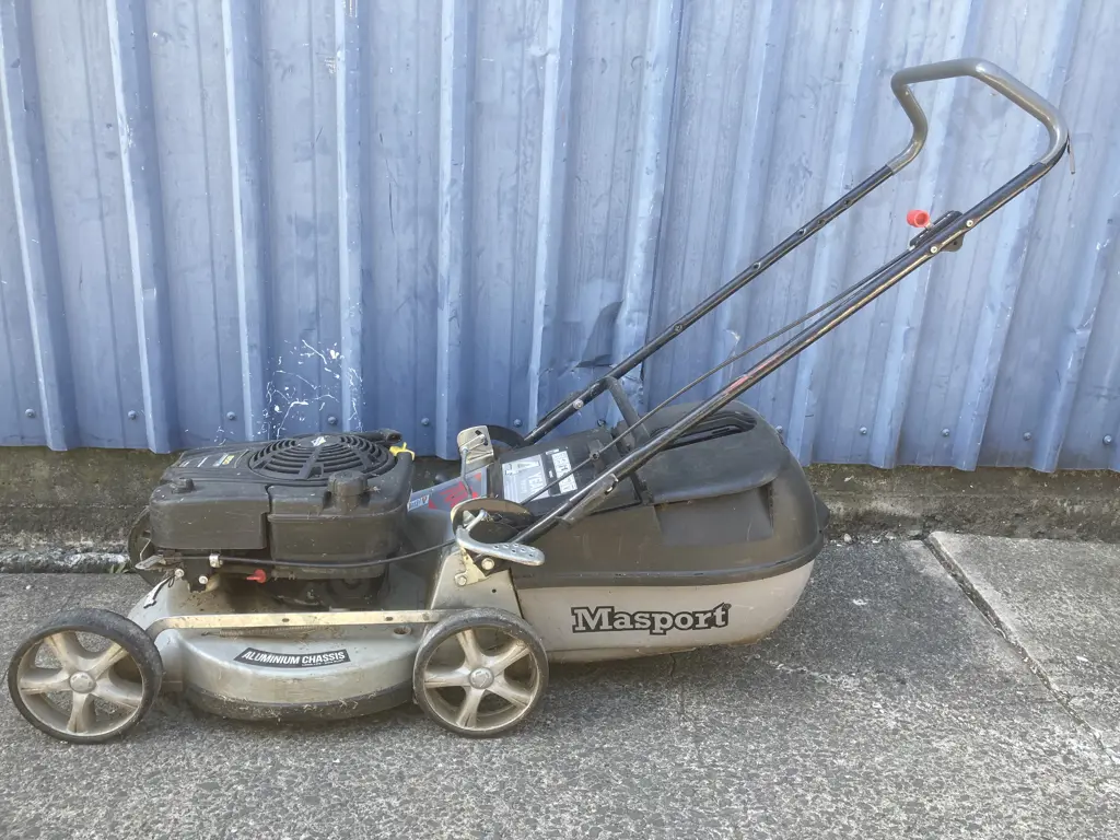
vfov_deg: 49.7
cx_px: 560
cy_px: 420
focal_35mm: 28
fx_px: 906
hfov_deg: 63.4
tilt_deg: -18.0
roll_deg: -4.3
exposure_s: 1/121
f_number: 1.8
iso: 32
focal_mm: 3.99
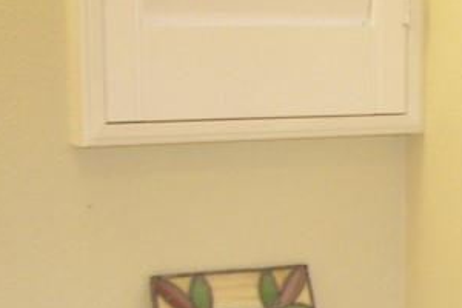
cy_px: 437
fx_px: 1643
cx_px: 608
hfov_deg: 15.2
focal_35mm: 128
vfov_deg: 10.4
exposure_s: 1/30
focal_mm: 6
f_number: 2.8
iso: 100
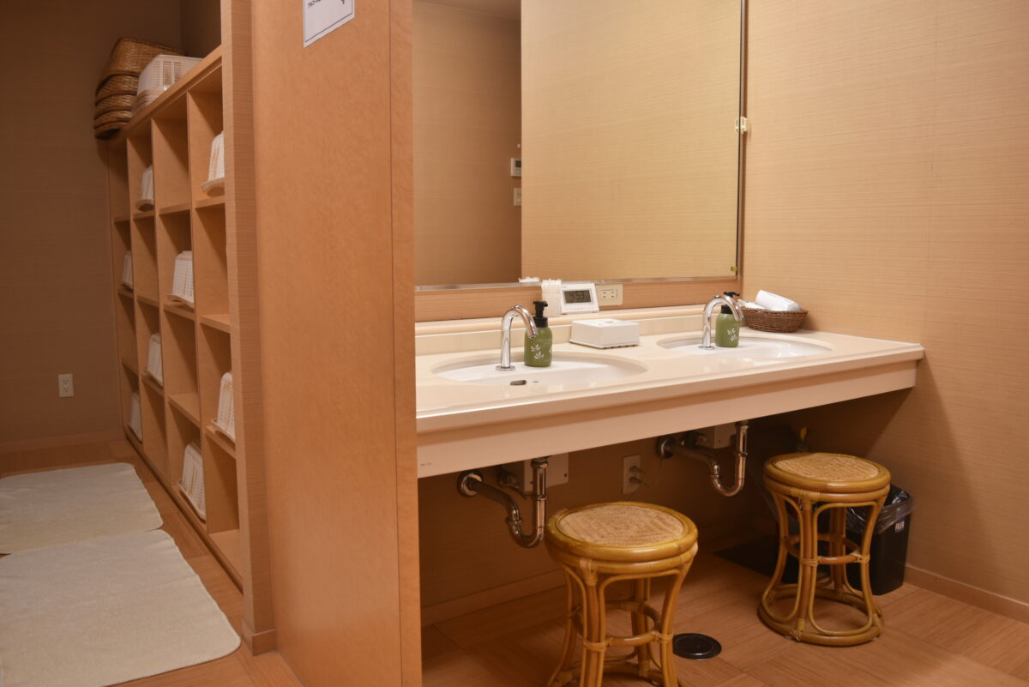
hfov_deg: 67.4
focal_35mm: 27
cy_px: 344
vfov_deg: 48.0
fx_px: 772
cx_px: 514
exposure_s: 1/30
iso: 400
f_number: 3.5
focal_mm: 18
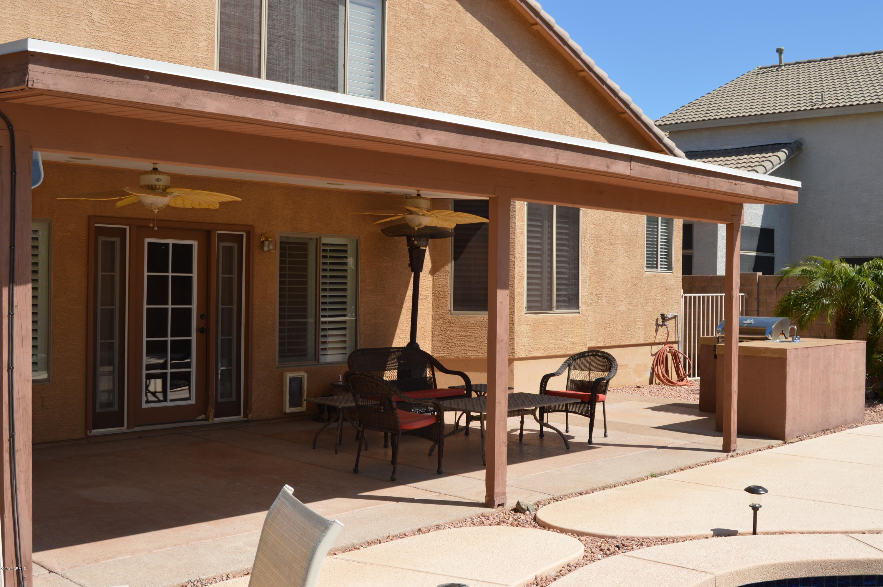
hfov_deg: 49.6
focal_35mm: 39
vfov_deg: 34.1
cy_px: 294
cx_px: 442
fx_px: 956
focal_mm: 26
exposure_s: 1/200
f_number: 11
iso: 100
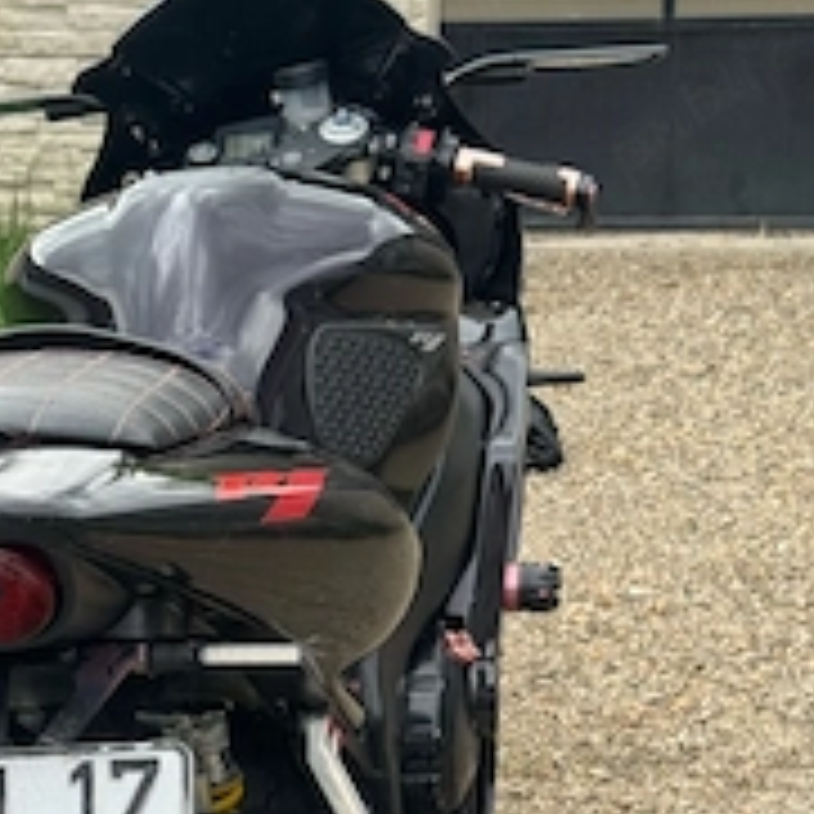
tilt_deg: -24.1
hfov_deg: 18.3
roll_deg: +2.9
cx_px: 144
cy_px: 823
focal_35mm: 94
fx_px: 2501
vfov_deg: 18.0
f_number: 1.78
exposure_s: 1/783
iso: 64
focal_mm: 6.76
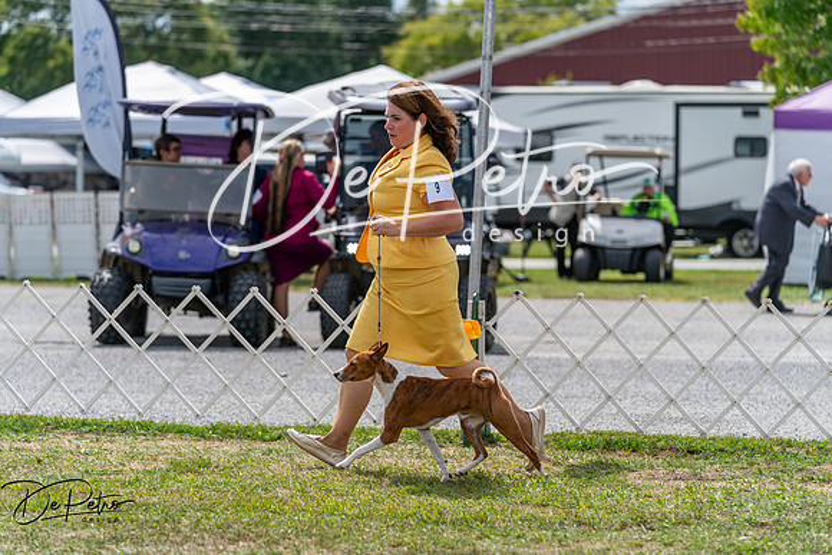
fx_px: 3167
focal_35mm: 137
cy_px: 278
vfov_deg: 10.0
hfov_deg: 15.0
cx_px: 416
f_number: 4
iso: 125
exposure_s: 1/1600
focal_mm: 137
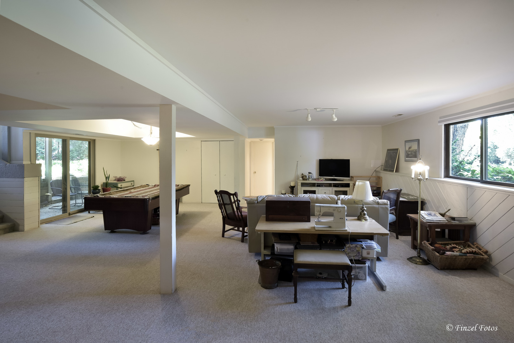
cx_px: 257
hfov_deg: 90.0
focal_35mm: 18
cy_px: 172
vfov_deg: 67.4
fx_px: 257
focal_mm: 18
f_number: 11
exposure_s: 1/1.67
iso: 400
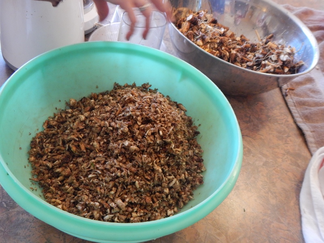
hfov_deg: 55.4
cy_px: 122
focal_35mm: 33
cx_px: 162
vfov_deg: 42.9
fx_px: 309
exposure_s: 1/30
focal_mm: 5.9
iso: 400
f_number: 3.9
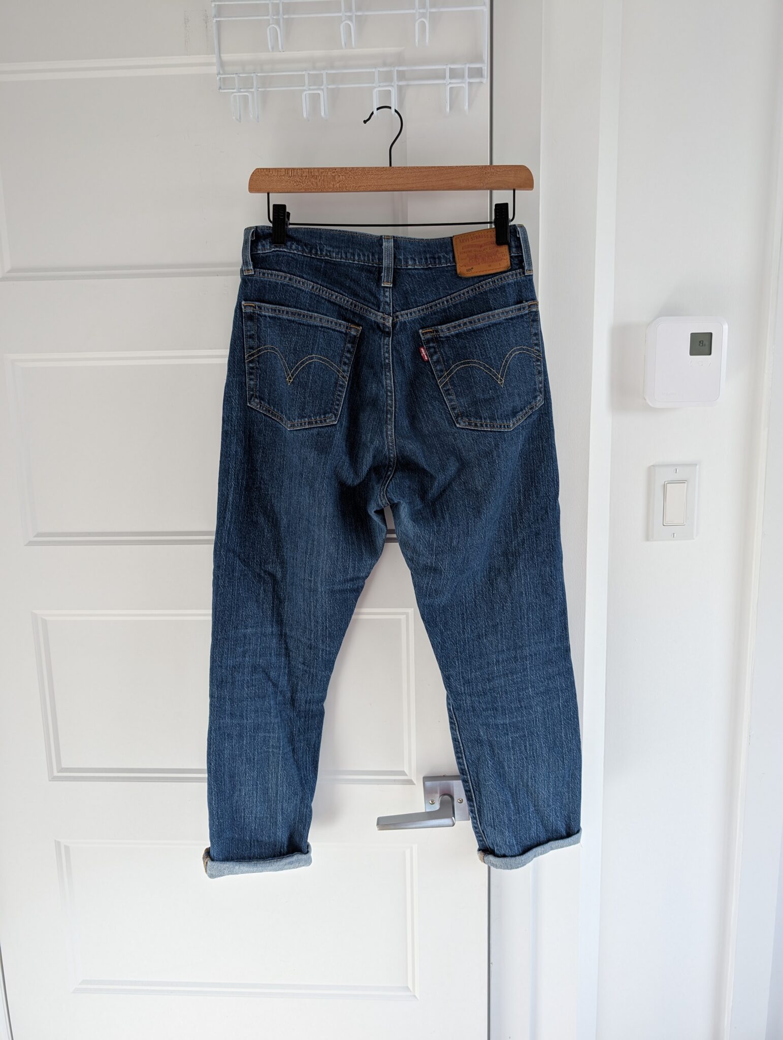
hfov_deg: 56.9
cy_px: 520
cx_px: 392
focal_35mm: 24
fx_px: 722
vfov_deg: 71.5
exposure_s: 1/117
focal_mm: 6.9
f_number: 1.68
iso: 66
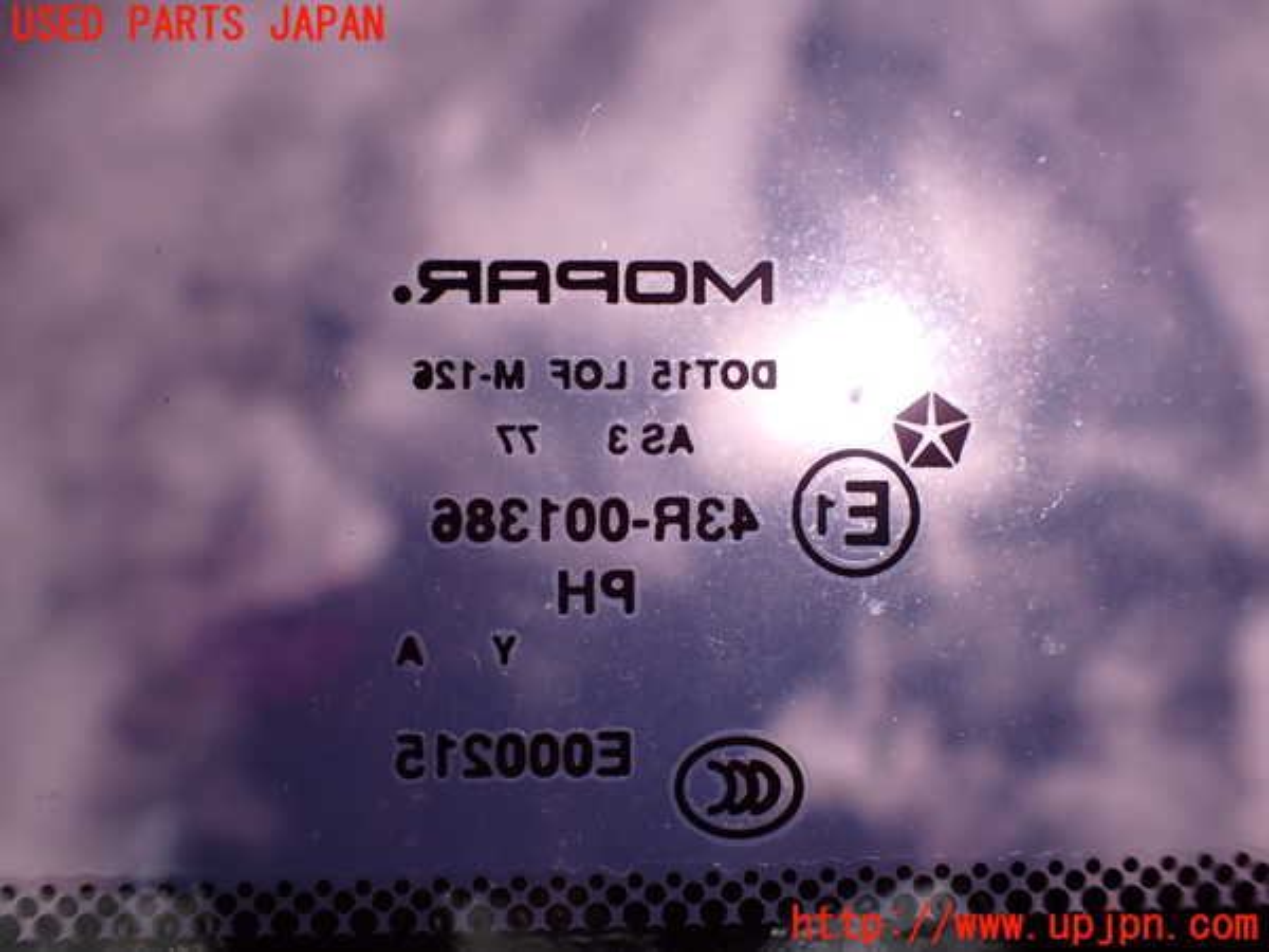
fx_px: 1100
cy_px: 476
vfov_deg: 46.8
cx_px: 634
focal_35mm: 30
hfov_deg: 60.0
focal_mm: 5.4
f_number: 2.3
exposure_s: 1/200
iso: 100
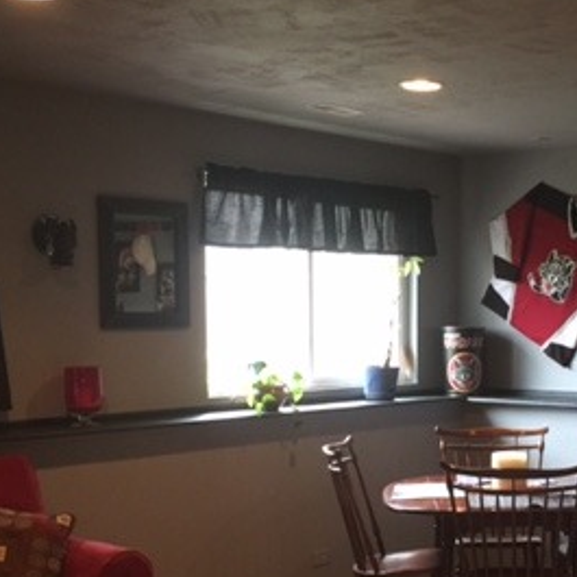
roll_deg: -0.5
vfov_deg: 27.5
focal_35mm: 62
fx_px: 1169
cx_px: 475
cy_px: 394
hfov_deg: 27.1
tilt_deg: -2.6
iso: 64
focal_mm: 4.15
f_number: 2.2
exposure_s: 1/15
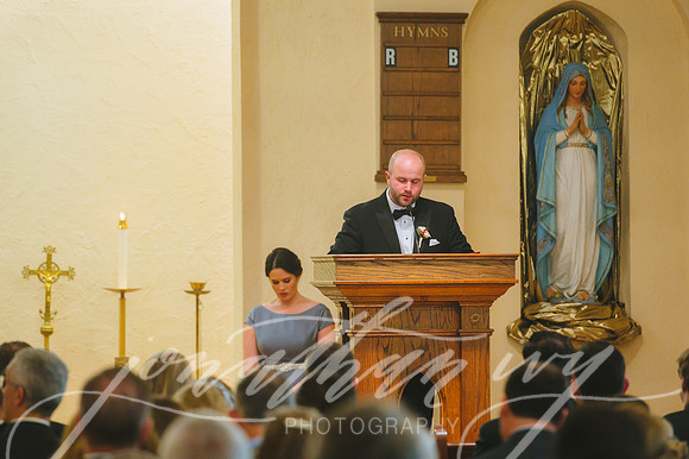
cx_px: 301
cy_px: 228
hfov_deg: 9.1
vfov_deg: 6.1
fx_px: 4311
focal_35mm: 225
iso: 2000
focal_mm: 200
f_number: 2.8
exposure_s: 1/160
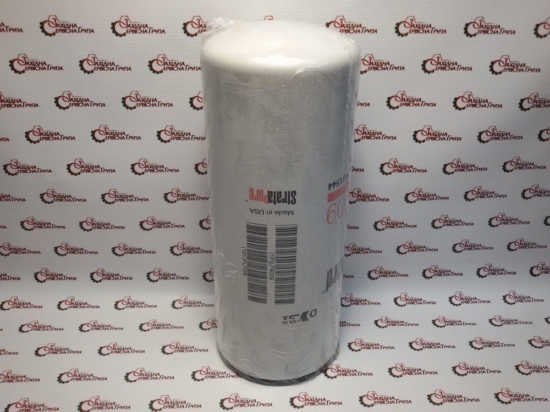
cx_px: 275
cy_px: 206
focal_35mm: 31
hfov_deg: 58.4
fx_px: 493
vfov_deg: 45.4
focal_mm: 2.93
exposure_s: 1/100
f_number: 2.4
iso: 64
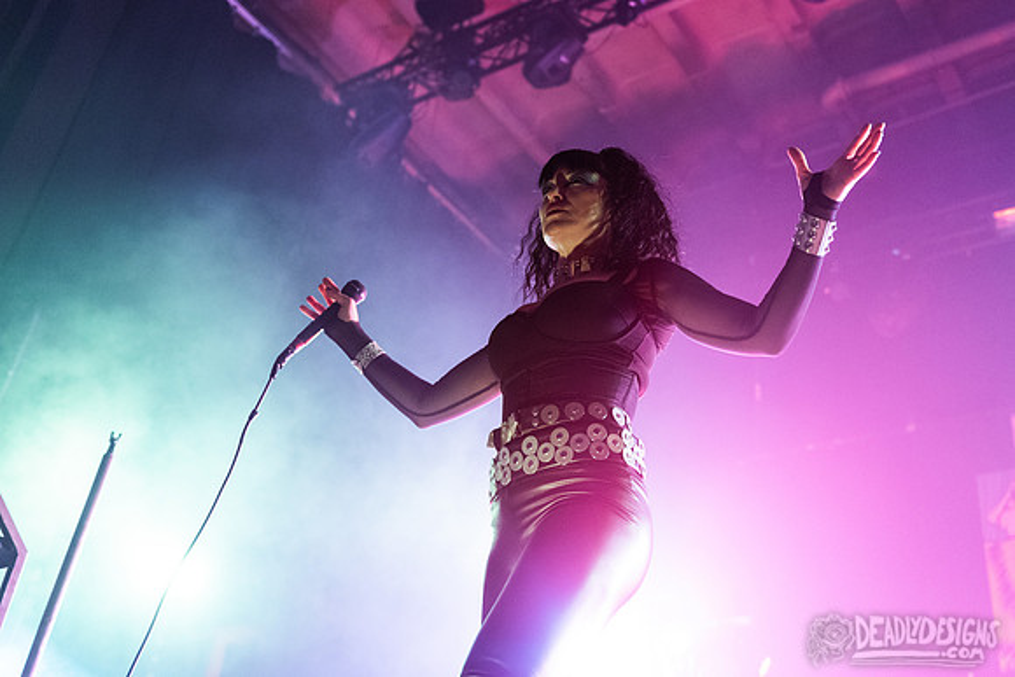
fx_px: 1115
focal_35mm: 40
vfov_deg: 33.8
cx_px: 558
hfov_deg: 48.9
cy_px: 305
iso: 3200
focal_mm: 36
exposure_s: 1/320
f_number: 3.2
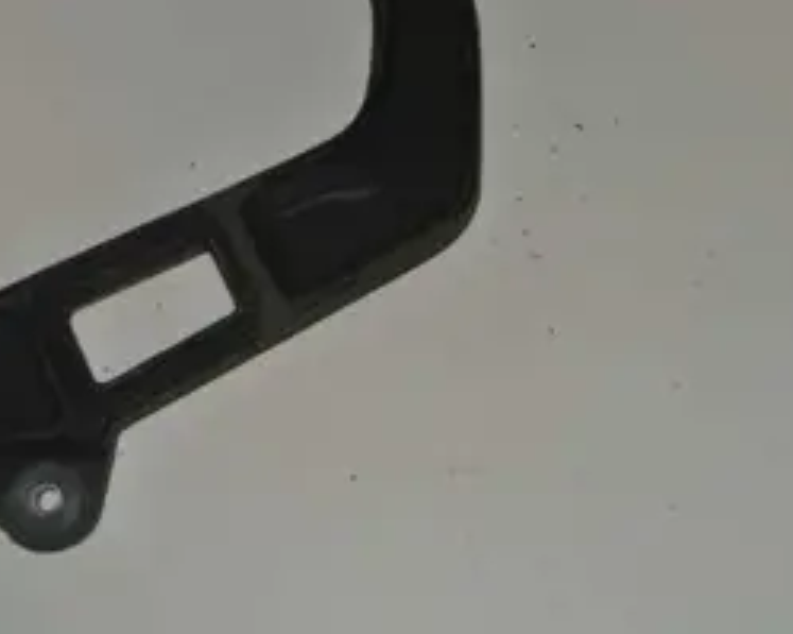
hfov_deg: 26.0
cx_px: 475
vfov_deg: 20.6
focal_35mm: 73
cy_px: 99
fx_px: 1713
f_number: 4
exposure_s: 1/60
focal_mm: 13.6
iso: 200
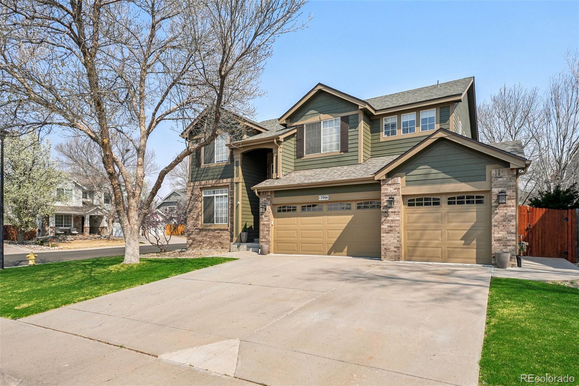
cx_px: 290
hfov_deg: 85.4
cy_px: 193
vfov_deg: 63.2
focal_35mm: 20
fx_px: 314
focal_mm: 13
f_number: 8
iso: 100
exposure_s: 1/500
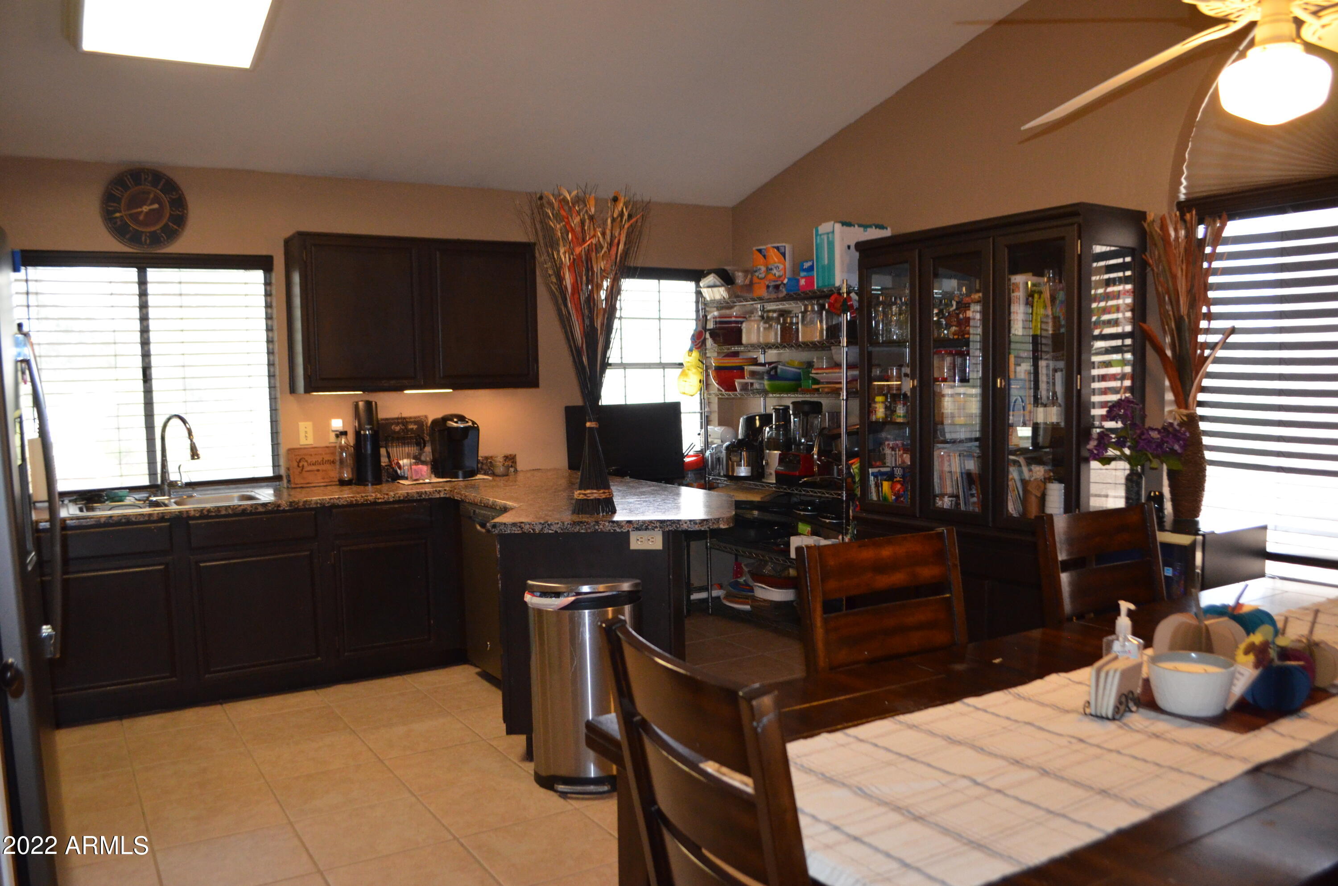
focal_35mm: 27
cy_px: 443
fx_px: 1001
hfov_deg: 67.5
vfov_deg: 47.7
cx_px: 669
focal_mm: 18
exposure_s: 1/60
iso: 2200
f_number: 3.5
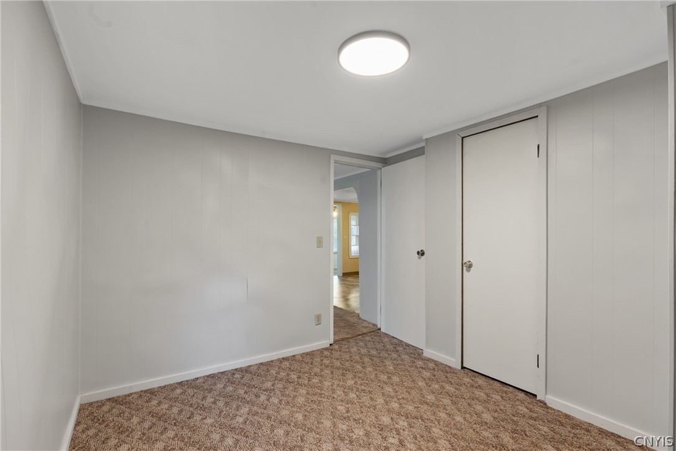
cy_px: 226
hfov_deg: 96.7
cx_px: 338
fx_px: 300
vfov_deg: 73.7
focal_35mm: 16
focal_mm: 16
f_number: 9
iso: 250
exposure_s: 1/3
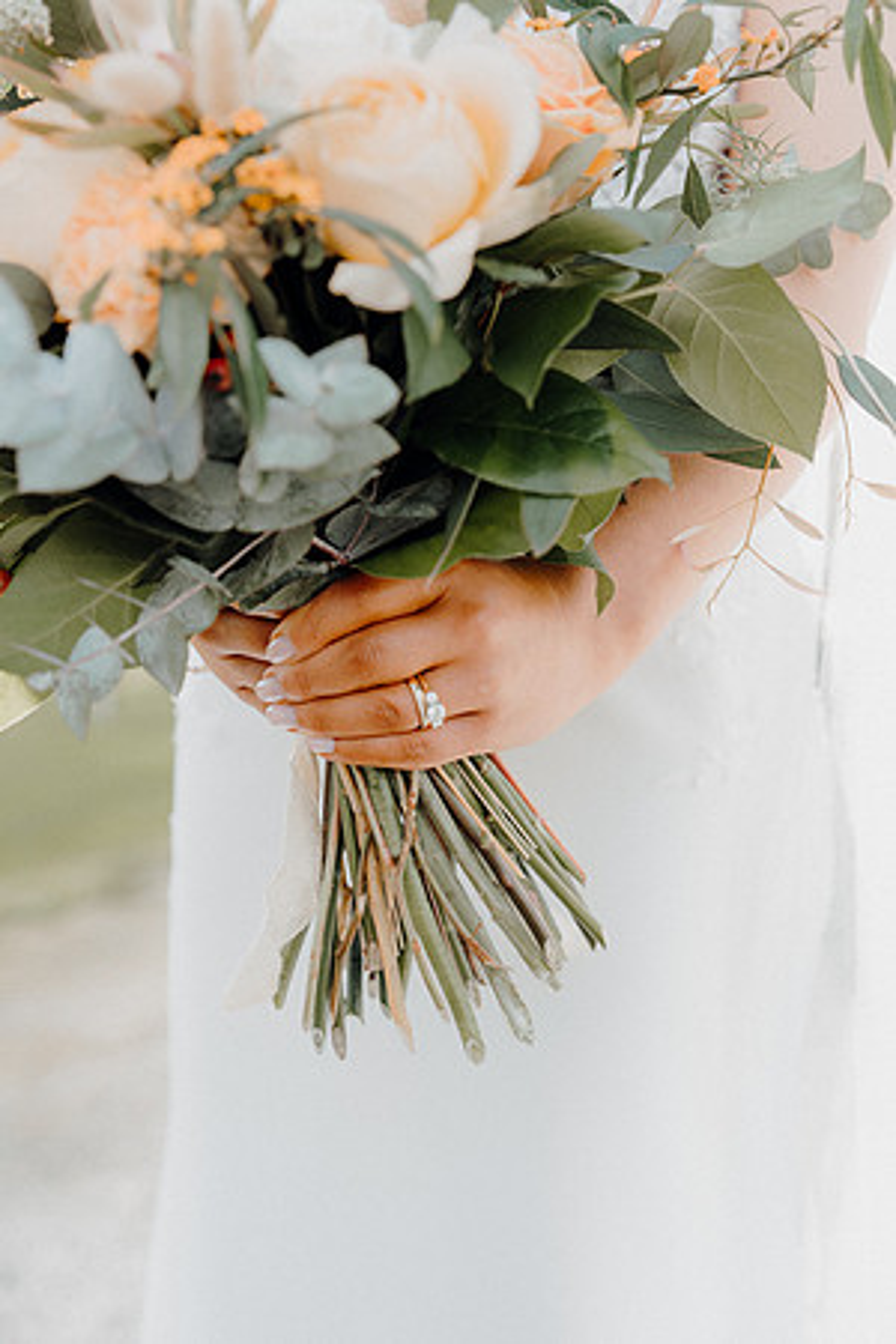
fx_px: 1867
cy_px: 672
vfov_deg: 39.6
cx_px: 448
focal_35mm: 50
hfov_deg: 27.0
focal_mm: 50
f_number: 3.5
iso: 125
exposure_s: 1/320
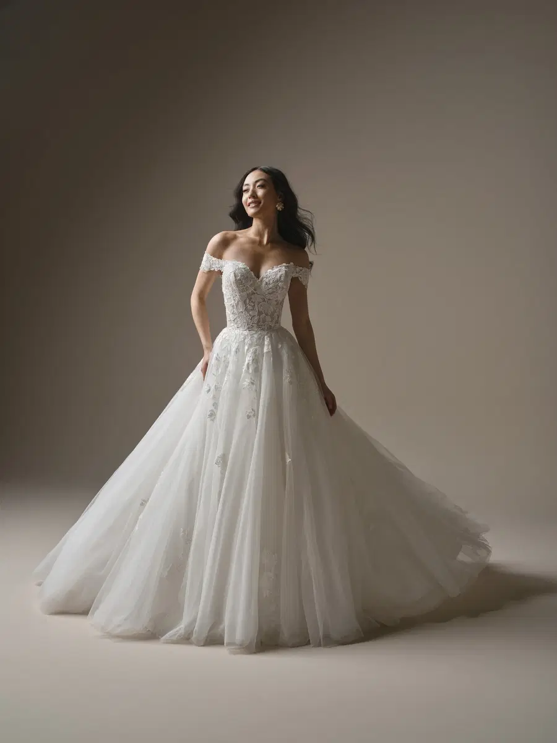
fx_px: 965
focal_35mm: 45
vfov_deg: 42.1
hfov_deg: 32.2
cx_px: 278
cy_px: 372
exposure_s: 1/125
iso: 500
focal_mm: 56.3
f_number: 10
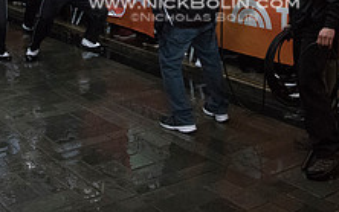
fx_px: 592
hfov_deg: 31.9
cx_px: 194
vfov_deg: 19.1
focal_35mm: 64
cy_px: -51
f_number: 10
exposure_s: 1/400
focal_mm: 24
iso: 10000
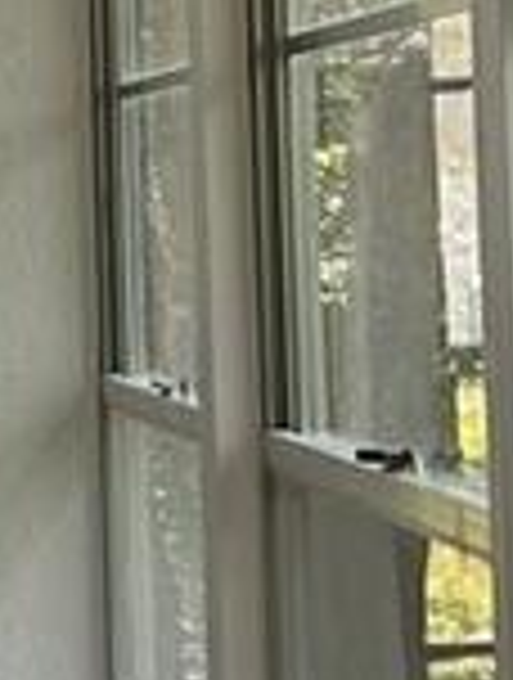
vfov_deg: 9.5
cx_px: -1112
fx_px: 4053
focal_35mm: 206
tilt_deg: +4.5
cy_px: 95
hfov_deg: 6.5
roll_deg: -0.1
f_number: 1.5
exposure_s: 1/155
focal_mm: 5.7
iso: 40
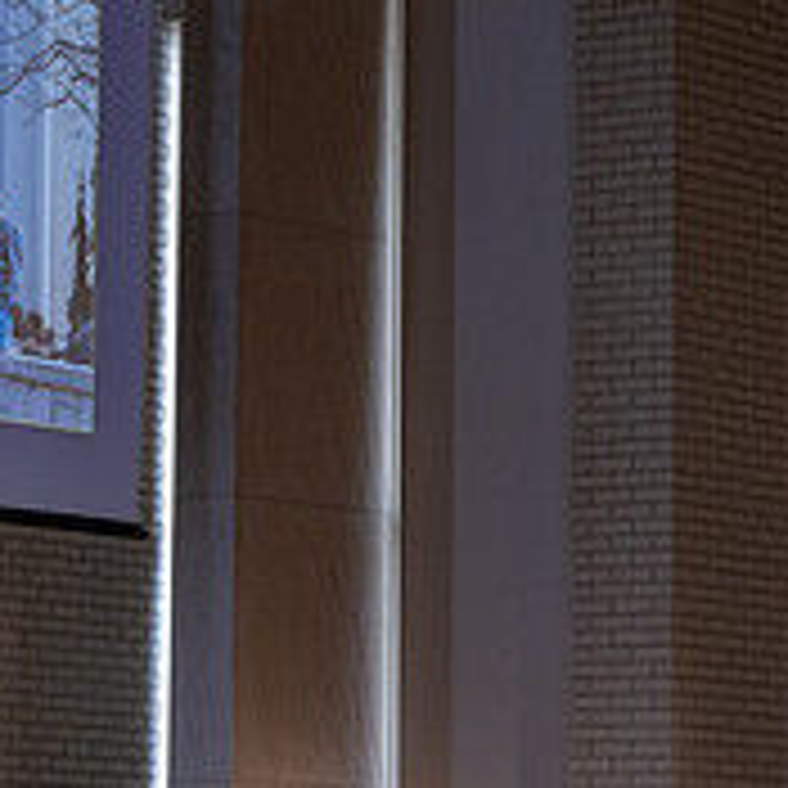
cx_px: 7
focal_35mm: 213
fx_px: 5486
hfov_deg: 8.2
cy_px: 291
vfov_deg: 8.2
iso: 1250
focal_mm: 70
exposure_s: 1/200
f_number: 4
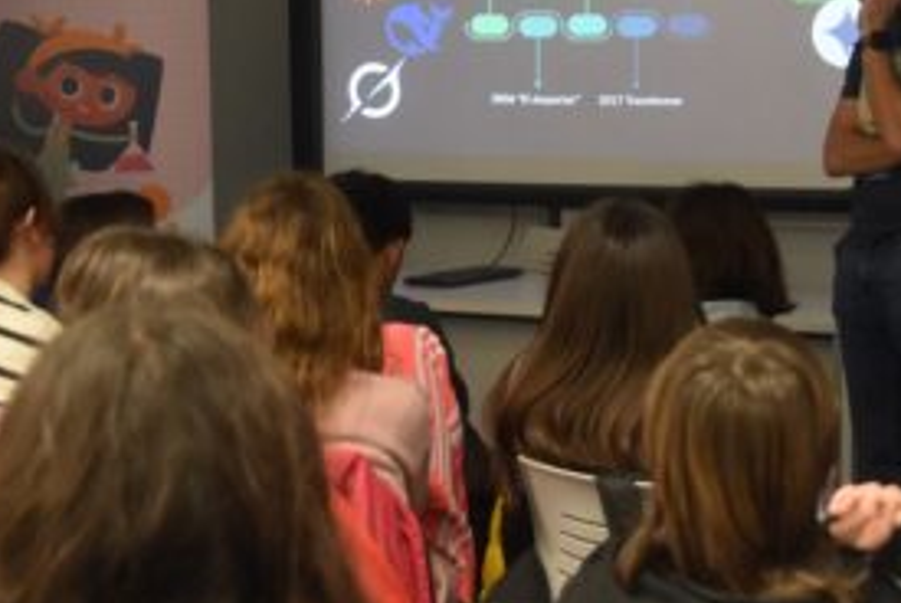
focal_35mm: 94
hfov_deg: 21.6
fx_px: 2359
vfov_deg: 14.5
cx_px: 482
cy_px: 162
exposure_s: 1/60
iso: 1400
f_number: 4
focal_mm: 27
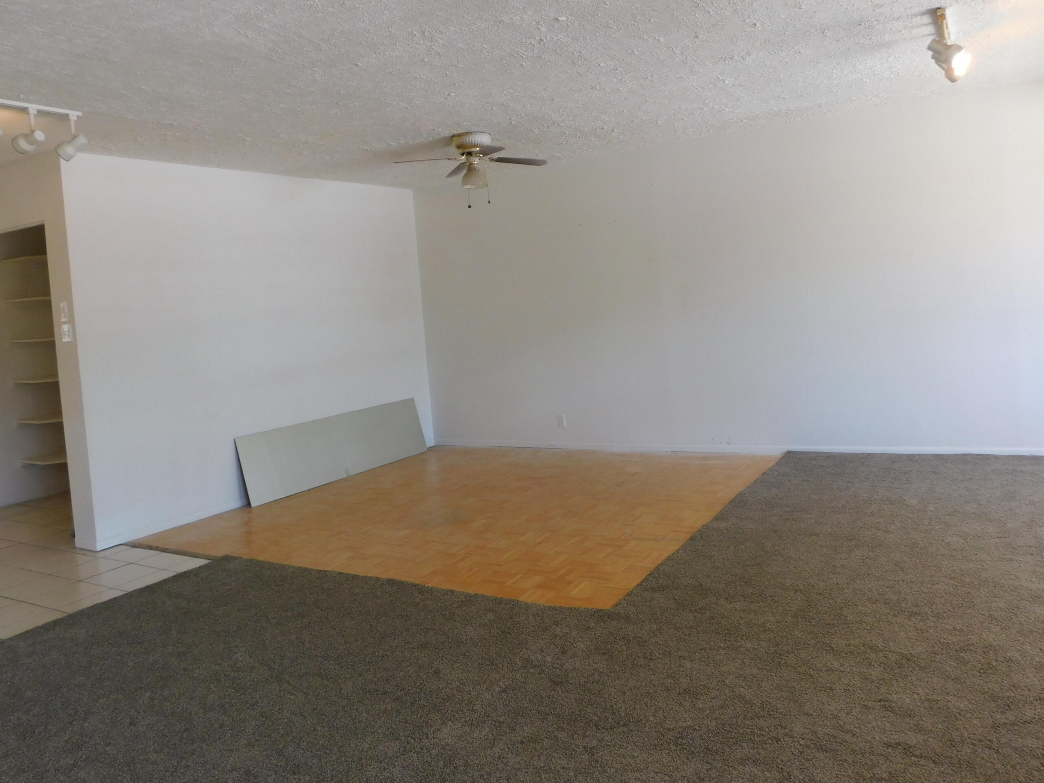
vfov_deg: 51.1
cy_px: 328
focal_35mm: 27
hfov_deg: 65.3
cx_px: 527
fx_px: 814
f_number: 3
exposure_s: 1/50
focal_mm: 4
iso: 125
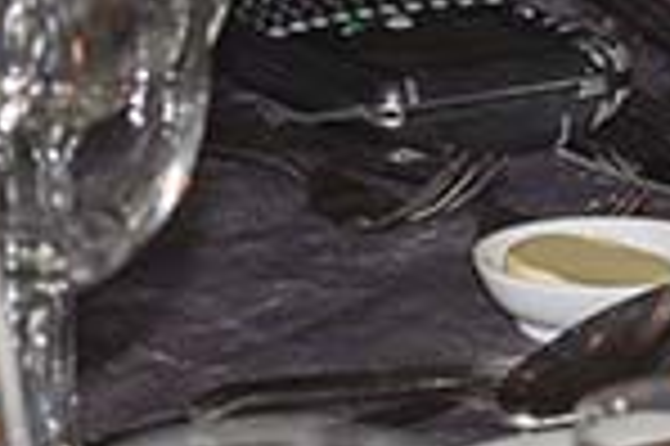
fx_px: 10782
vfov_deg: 2.3
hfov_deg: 3.6
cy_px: -980
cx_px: -139
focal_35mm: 580
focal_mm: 90
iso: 400
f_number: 8
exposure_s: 1/60
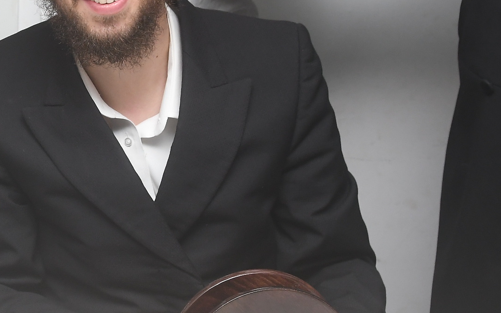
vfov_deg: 15.0
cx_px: -55
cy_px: 100
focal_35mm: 87
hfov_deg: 22.4
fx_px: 1188
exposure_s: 1/200
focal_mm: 22
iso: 800
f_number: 5
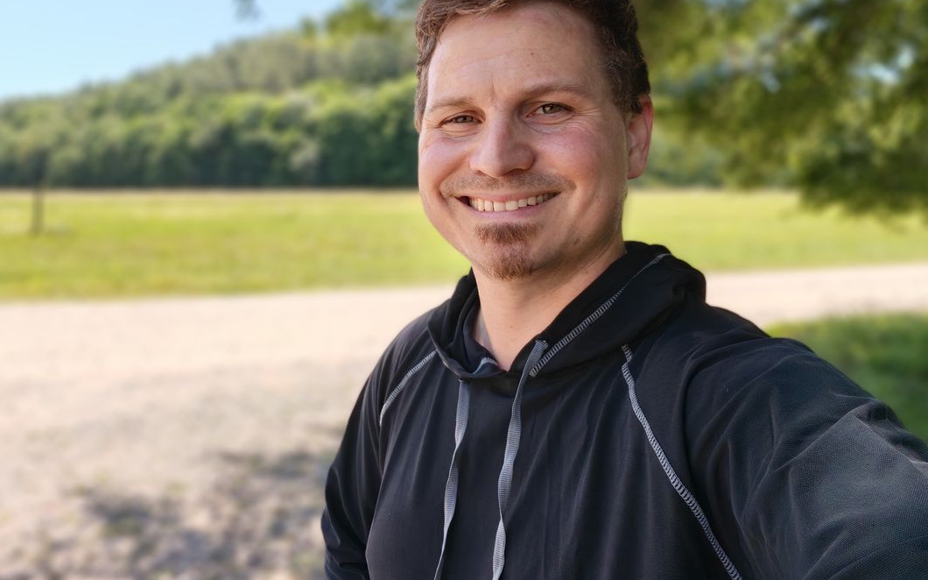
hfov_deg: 59.6
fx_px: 809
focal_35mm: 32
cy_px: 176
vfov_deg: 38.8
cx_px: 433
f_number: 2.1
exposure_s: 1/180
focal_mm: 2.98
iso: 50
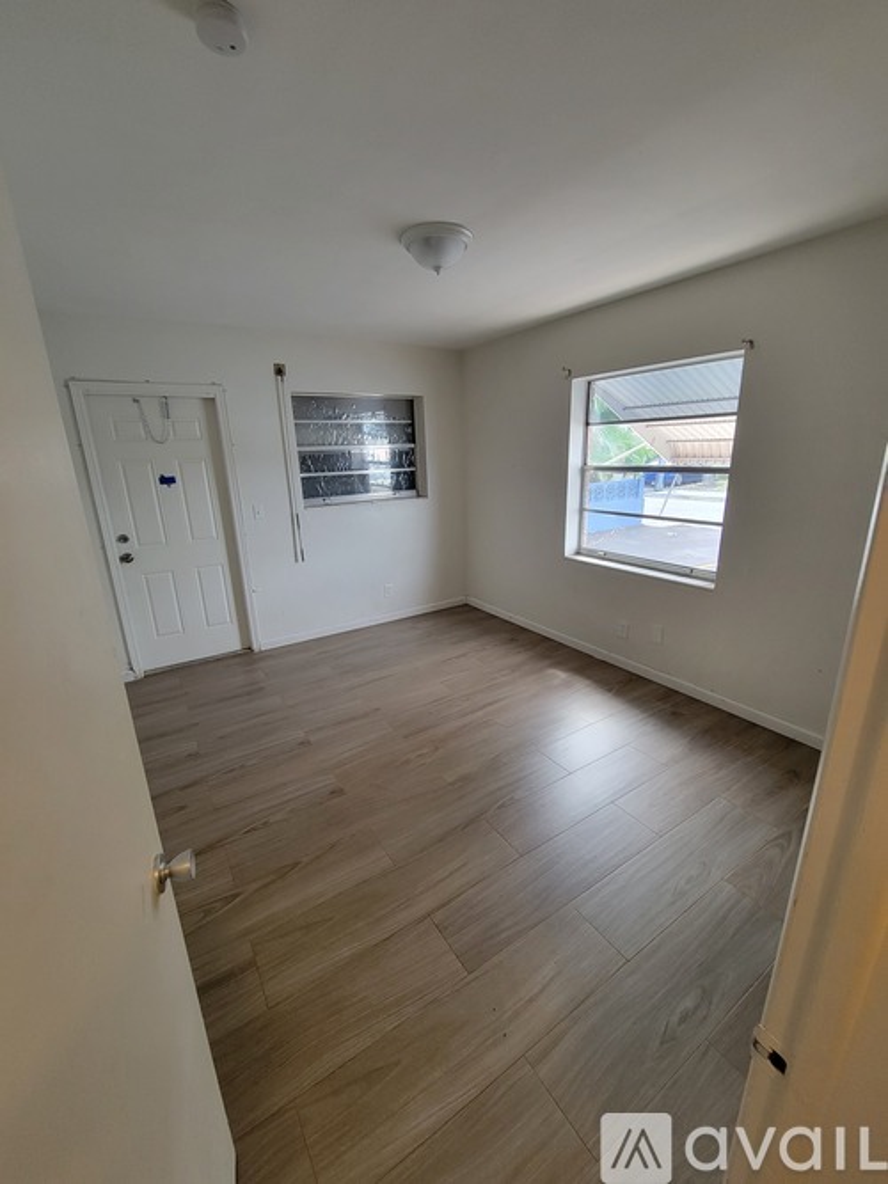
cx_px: 444
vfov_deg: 106.2
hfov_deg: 89.9
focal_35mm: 13
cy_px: 592
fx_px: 445
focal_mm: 2.2
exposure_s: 1/60
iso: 320
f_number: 2.2
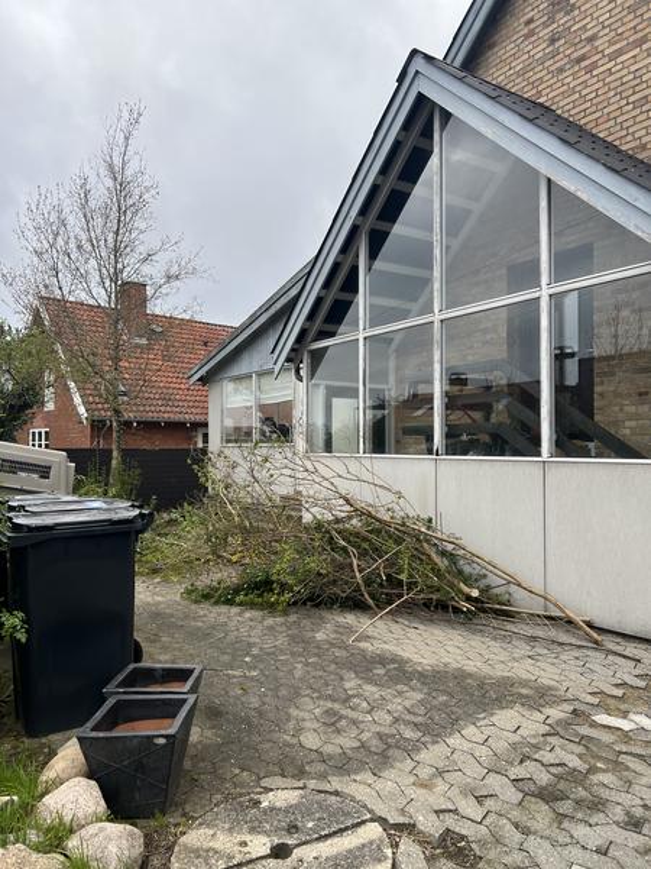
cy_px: 434
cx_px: 326
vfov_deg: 67.3
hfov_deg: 53.1
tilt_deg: +0.4
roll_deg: +1.2
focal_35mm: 26
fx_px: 652
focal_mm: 5.7
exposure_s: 1/859
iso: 50
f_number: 1.5
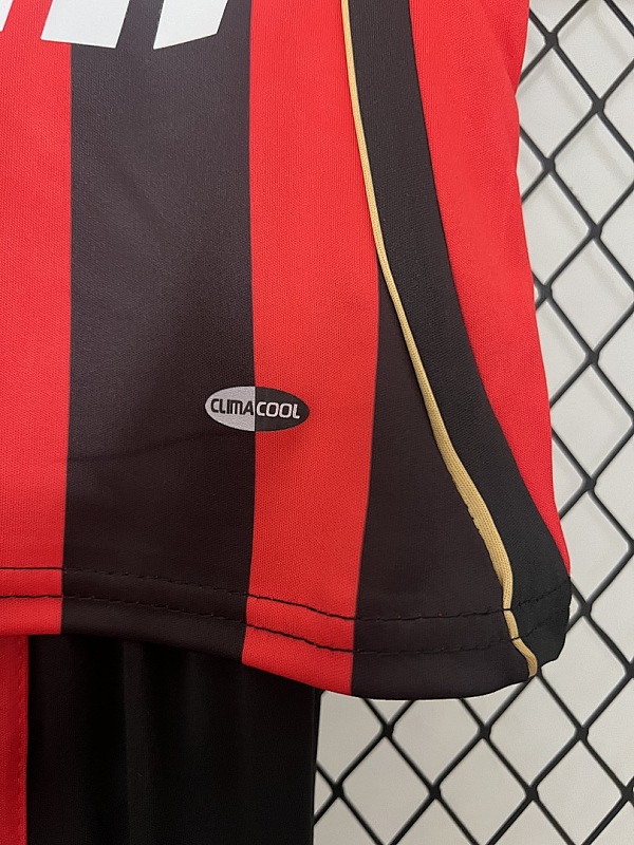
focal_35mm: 26
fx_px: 635
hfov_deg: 53.1
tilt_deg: +0.2
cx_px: 317
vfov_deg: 67.3
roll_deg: -1.8
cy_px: 422
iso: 500
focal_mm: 5.7
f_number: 1.5
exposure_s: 1/33
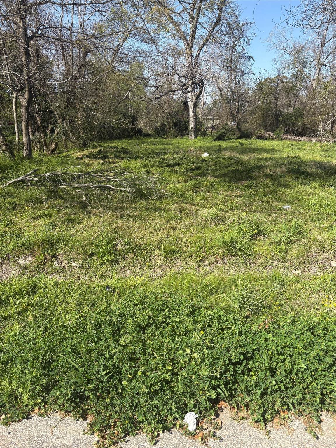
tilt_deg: -15.6
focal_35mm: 26
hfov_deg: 53.1
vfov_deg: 67.3
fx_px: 336
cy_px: 224
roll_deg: -0.4
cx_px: 168
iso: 50
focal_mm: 5.96
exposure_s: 1/2012
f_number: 1.6
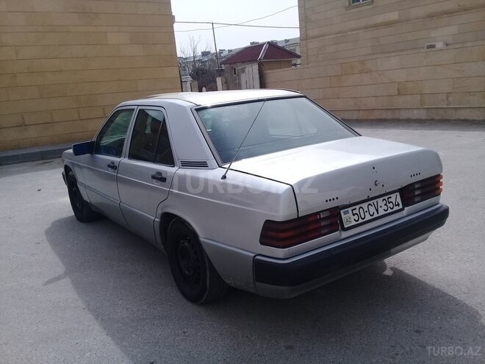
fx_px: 434
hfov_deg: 58.4
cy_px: 182
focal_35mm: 31
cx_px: 242
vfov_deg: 45.4
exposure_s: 1/1969
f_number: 2.2
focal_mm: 3.3
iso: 50
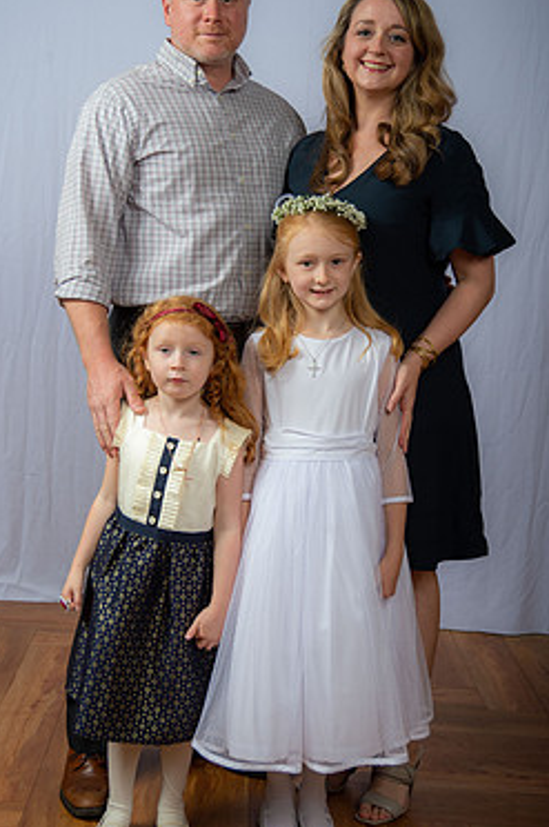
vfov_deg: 34.5
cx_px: 266
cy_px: 365
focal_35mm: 58
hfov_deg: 23.3
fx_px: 1330
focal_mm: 48
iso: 250
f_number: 6.3
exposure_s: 1/200
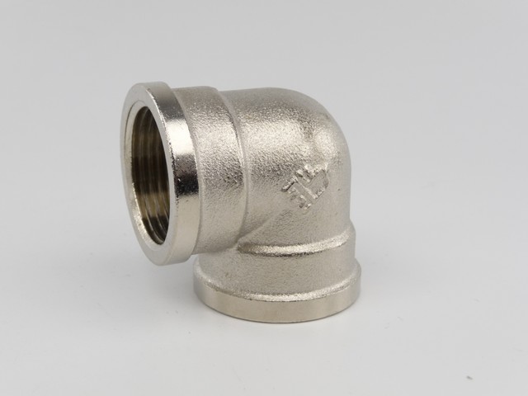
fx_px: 946
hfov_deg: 31.2
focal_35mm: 62
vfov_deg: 23.7
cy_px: 198
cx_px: 264
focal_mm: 10.5
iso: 100
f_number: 4.5
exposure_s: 1/640
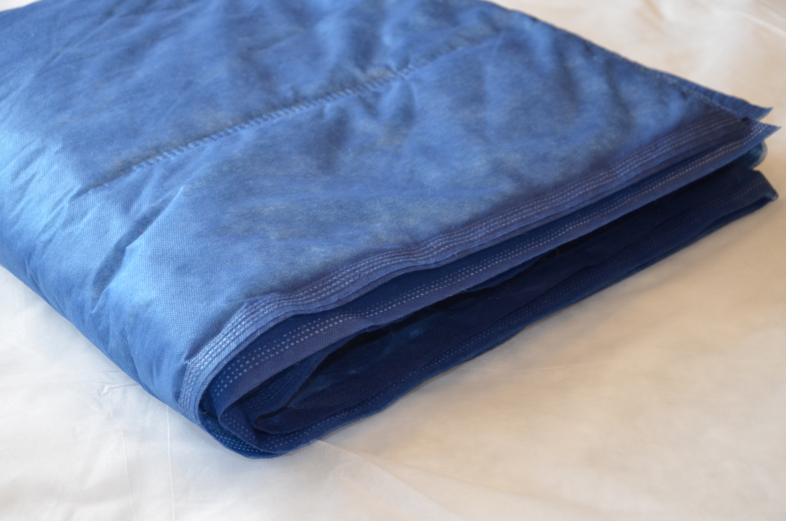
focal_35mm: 63
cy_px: 260
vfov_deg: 21.5
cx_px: 393
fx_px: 1373
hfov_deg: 32.0
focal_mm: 42
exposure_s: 1/60
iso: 720
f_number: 4.8
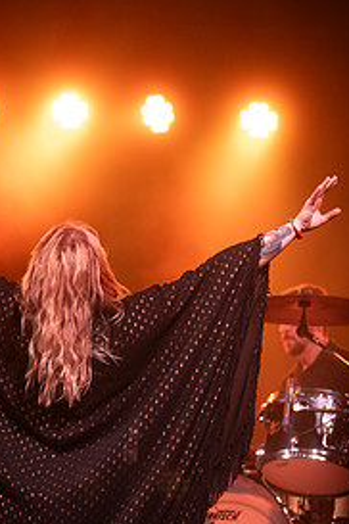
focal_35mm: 132
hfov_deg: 10.4
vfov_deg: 15.5
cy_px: 301
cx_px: 127
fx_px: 1919
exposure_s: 1/400
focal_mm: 80
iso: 2500
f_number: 3.2
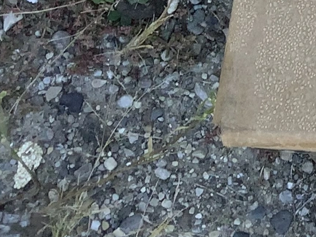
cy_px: -273
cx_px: 724
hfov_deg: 11.7
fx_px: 1305
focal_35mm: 143
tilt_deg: -66.0
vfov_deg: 9.5
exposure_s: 1/137
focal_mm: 3.3
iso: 25
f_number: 2.4
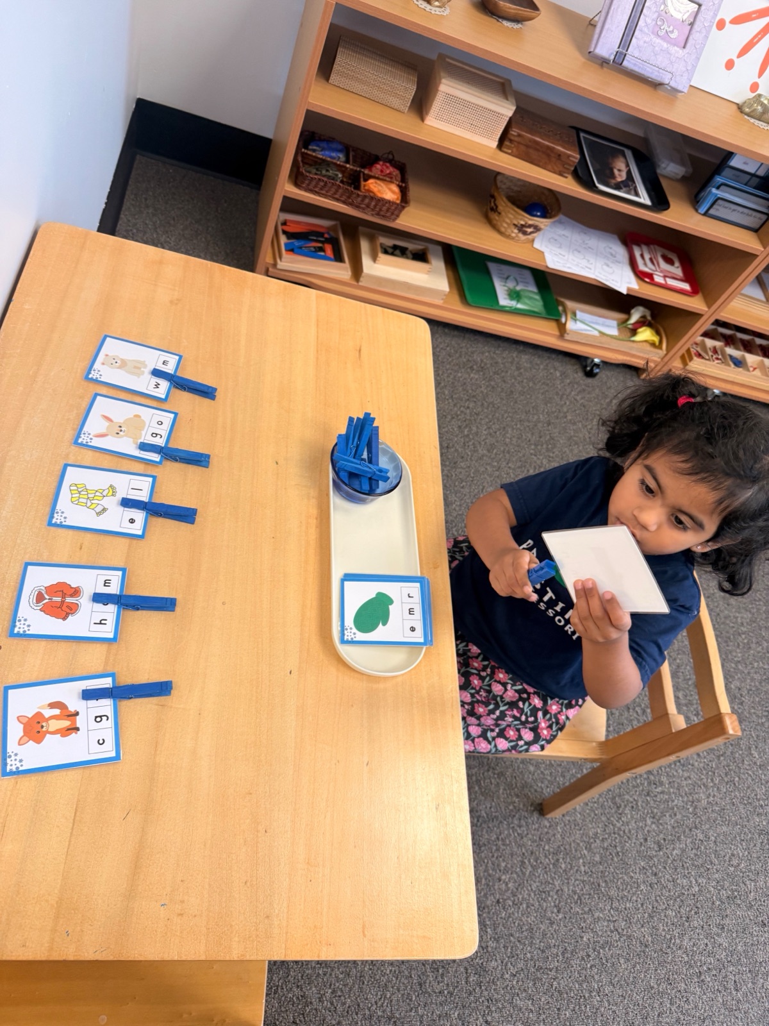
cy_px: 513
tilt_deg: -50.7
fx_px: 711
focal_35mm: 24
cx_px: 384
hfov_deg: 56.8
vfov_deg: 71.6
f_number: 1.78
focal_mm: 6.76
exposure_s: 1/120
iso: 160
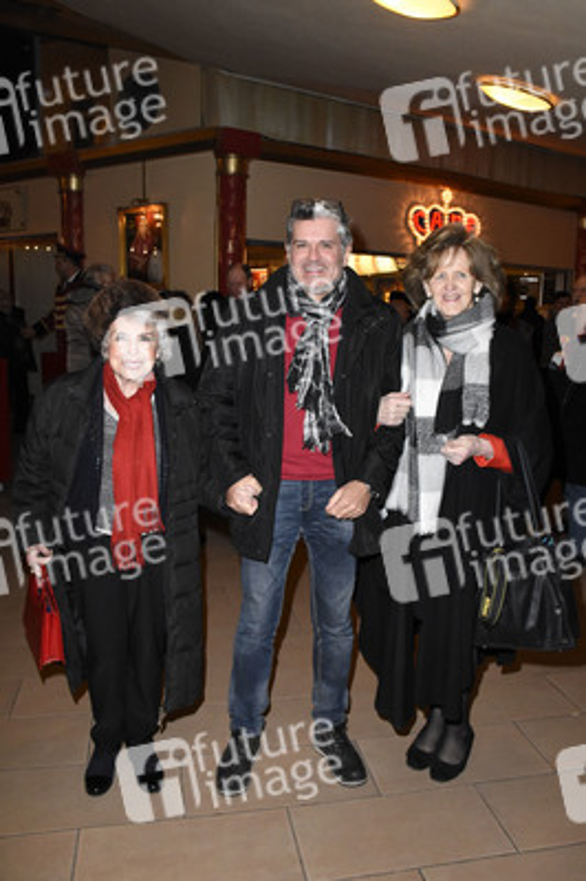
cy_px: 440
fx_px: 660
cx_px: 293
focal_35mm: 27
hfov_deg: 47.9
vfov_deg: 67.4
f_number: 6.3
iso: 3200
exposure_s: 1/160
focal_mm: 18
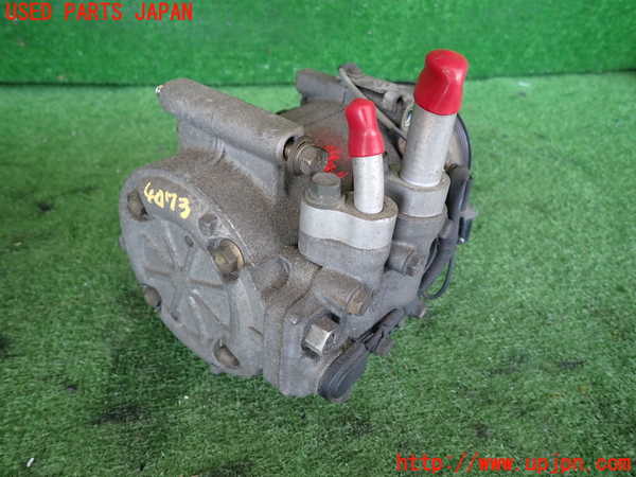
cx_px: 318
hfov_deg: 69.4
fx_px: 459
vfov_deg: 54.9
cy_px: 238
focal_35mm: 25
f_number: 2
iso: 200
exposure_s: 1/100
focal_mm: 4.5
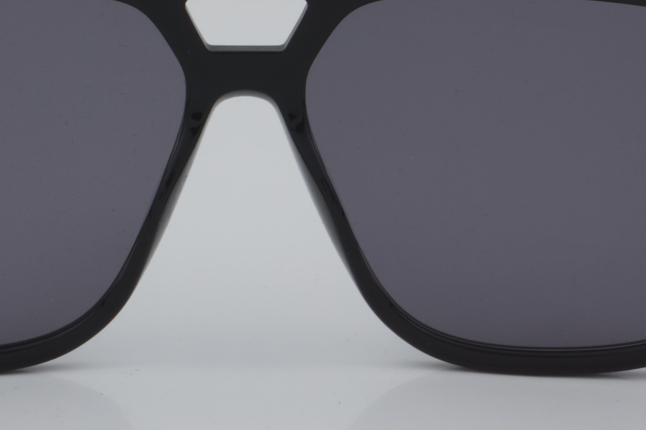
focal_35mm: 145
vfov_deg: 9.5
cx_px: 250
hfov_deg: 14.2
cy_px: 140
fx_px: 2600
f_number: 32
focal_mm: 55
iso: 100
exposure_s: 1/4
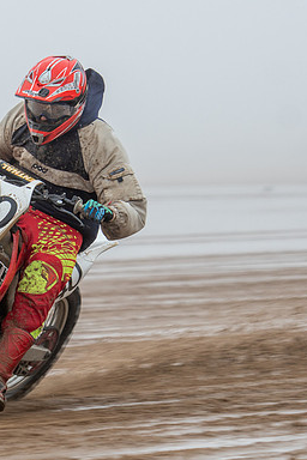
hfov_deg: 4.5
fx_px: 3863
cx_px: -35
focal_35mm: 302
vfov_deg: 6.8
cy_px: 272
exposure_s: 1/400
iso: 200
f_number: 4
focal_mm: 110
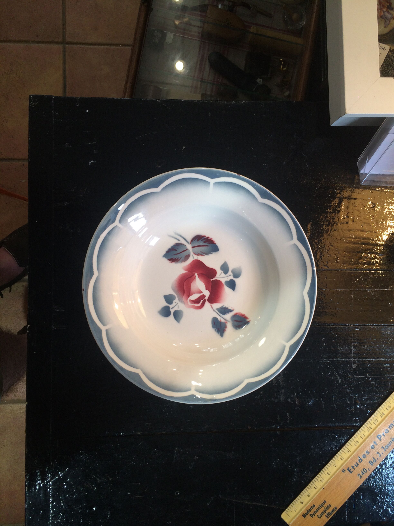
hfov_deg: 48.2
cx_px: 197
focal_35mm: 29
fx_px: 440
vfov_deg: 61.7
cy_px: 263
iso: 50
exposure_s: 1/33
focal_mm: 4.15
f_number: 2.2
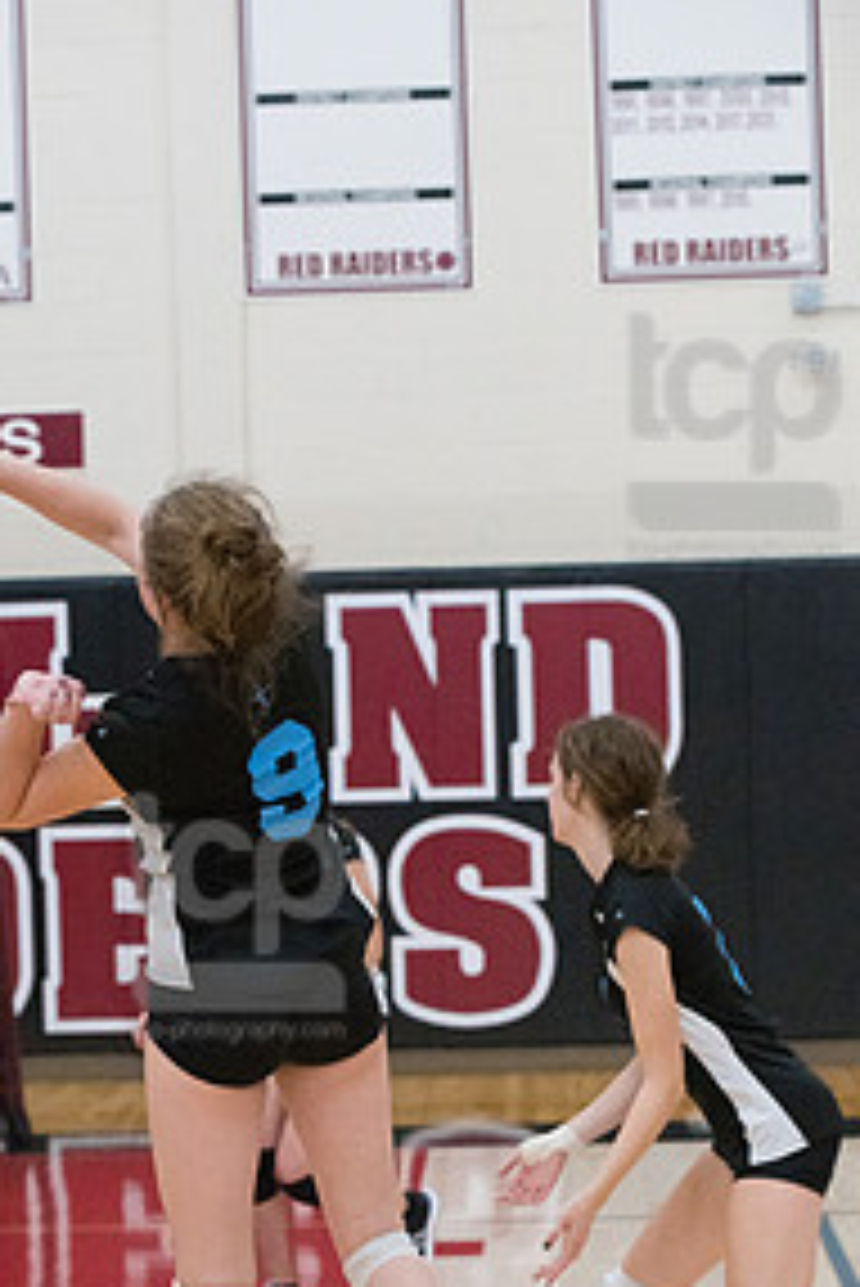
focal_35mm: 118
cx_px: 239
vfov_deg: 17.3
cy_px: 918
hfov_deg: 11.6
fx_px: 4223
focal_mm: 75
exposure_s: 1/1000
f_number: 4.5
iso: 6400
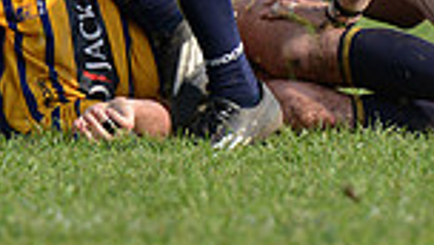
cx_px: -40
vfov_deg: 1.1
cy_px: -301
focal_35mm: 1077
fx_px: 12412
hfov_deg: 2.0
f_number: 4
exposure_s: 1/1000
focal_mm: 270
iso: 320
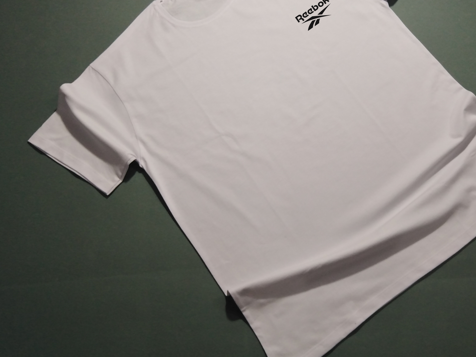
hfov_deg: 52.1
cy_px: 151
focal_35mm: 35
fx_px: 481
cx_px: 297
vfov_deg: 40.6
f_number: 1.8
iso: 135
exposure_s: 1/33.3
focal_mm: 3.59
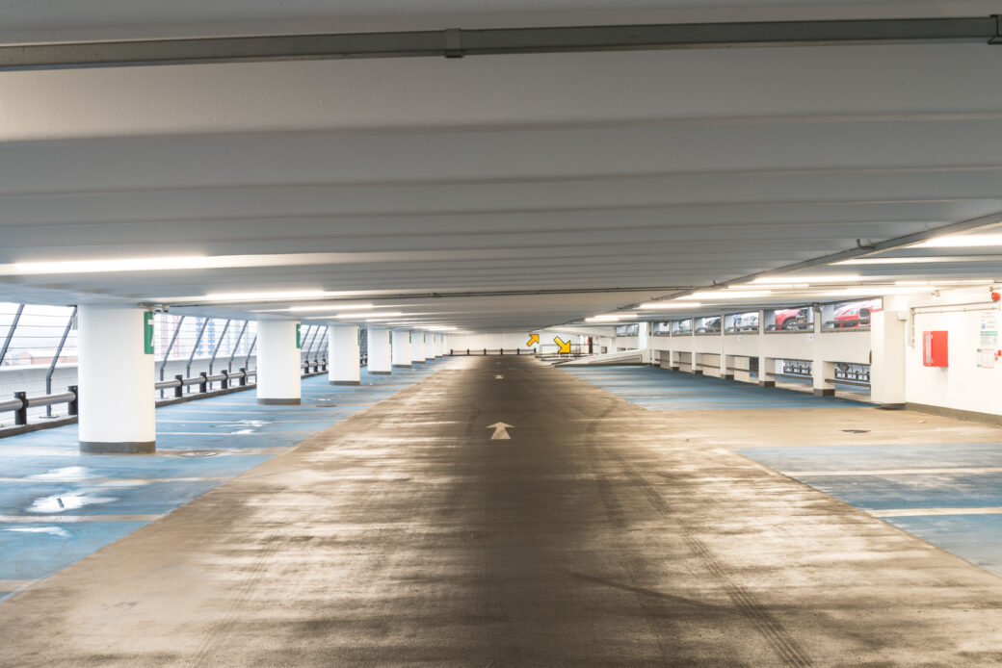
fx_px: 1114
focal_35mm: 40
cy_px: 334
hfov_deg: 48.4
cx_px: 501
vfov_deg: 33.4
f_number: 9
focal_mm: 40
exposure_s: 1
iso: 100
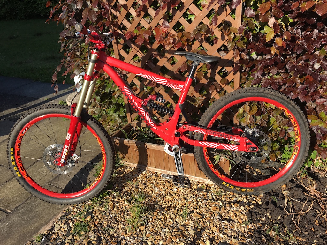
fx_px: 274
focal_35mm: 29
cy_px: 122
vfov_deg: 48.2
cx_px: 164
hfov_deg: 61.7
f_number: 2.2
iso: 25
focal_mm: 4.15
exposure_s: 1/801
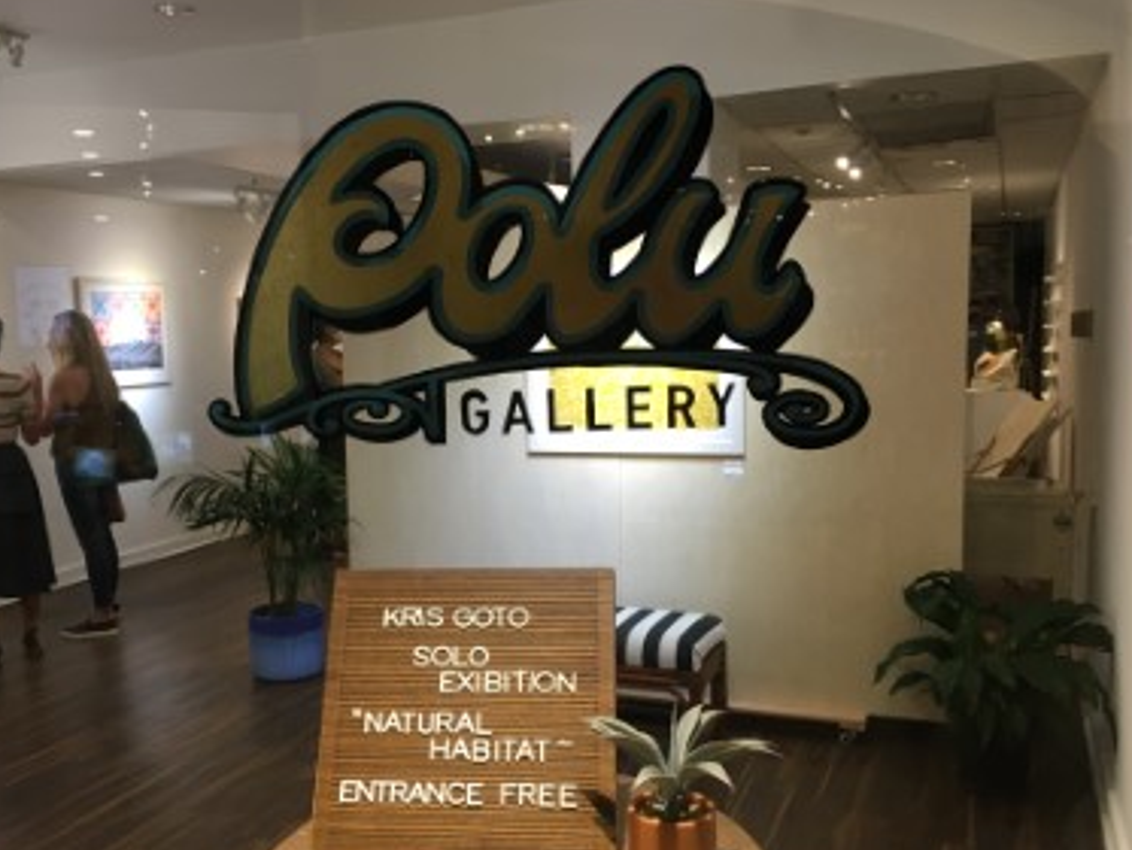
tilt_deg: -8.9
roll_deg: +0.4
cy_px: 477
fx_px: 1145
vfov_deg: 40.7
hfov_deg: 52.5
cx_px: 495
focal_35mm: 35
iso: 32
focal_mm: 4.15
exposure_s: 1/30
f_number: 2.2
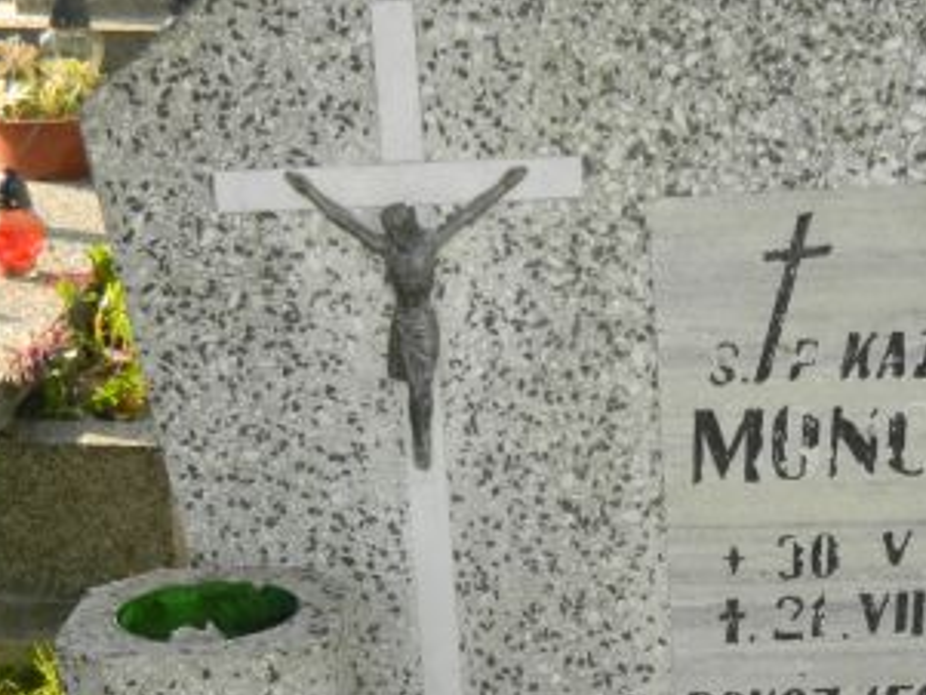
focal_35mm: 107
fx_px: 2863
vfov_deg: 13.8
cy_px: 524
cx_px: 689
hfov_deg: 18.3
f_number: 4.1
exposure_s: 1/187
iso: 80
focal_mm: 8.3
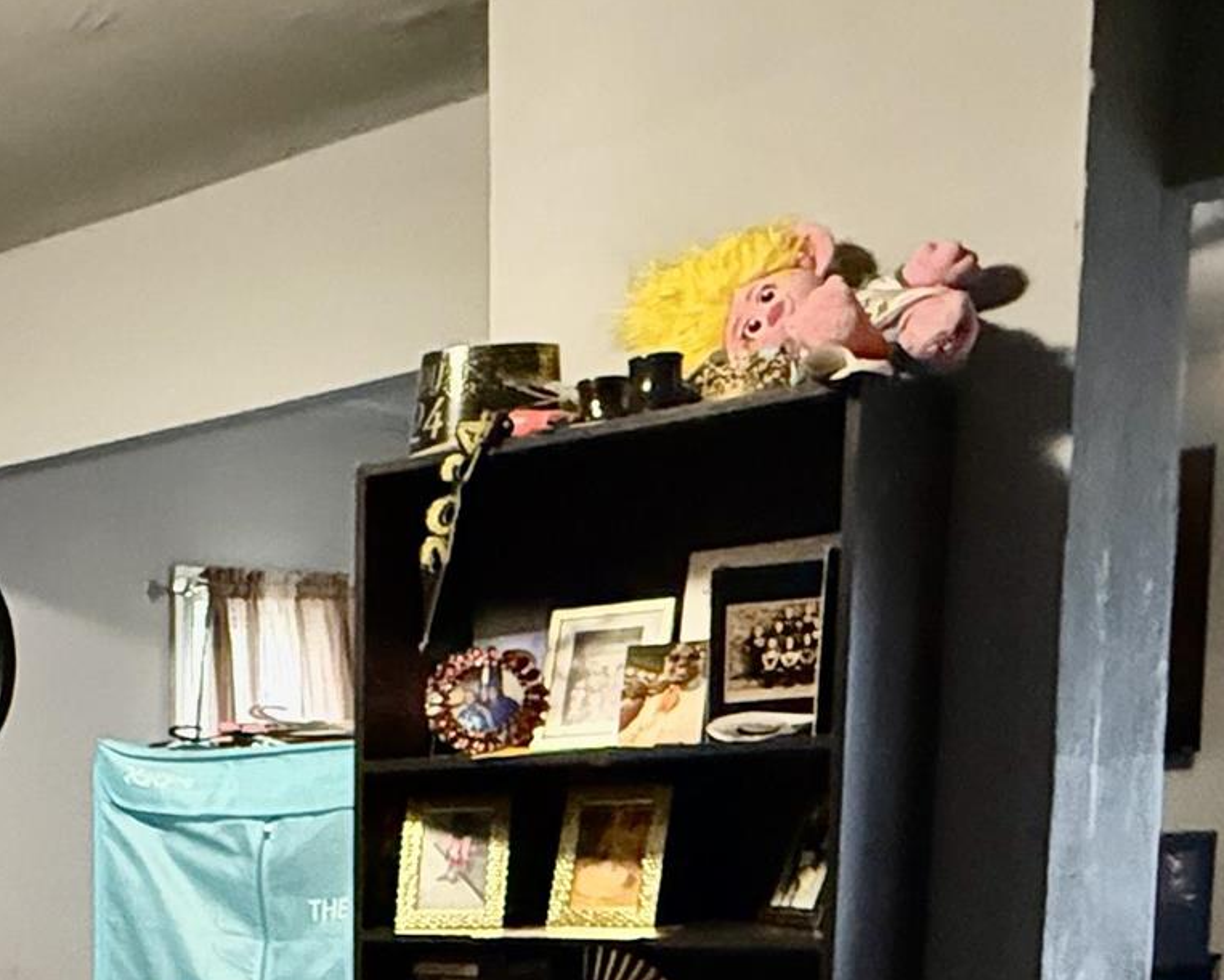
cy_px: 1174
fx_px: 1993
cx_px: -313
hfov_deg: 28.7
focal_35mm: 55
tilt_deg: -9.0
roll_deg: +3.1
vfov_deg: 24.9
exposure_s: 1/40
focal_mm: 2.22
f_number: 2.2
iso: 1250
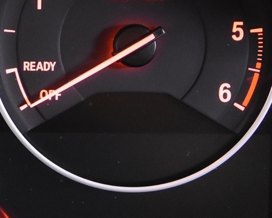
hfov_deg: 13.2
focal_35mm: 143
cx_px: -36
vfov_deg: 10.8
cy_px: 64
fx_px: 1151
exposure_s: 1/40
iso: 3600
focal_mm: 24
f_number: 3
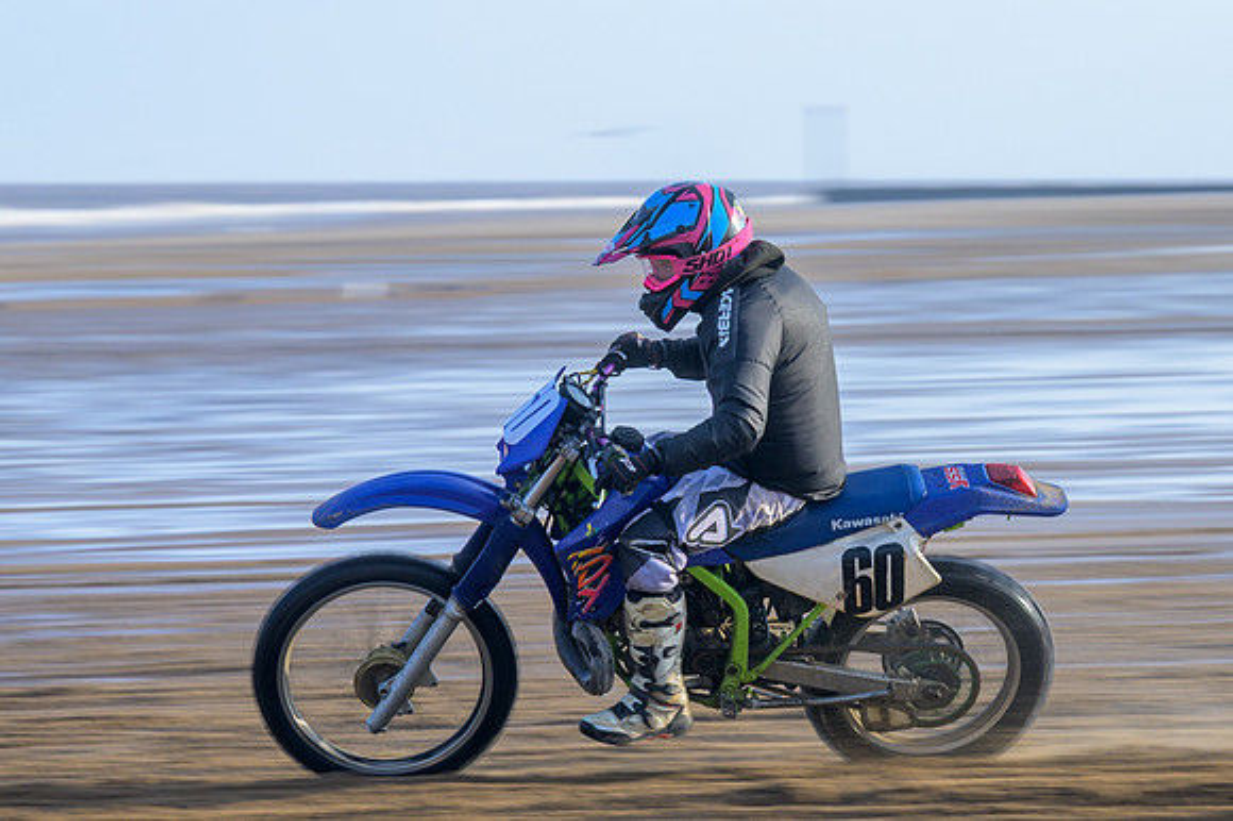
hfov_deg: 7.1
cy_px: 410
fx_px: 9929
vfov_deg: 4.7
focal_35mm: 290
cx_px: 487
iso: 180
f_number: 8
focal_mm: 155
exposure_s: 1/160
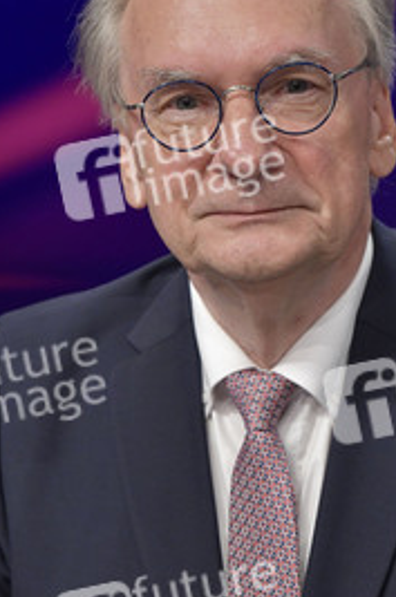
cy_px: 279
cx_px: 235
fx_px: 1193
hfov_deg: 18.8
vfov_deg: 28.1
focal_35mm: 72
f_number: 6.3
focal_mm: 48
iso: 2500
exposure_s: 1/200
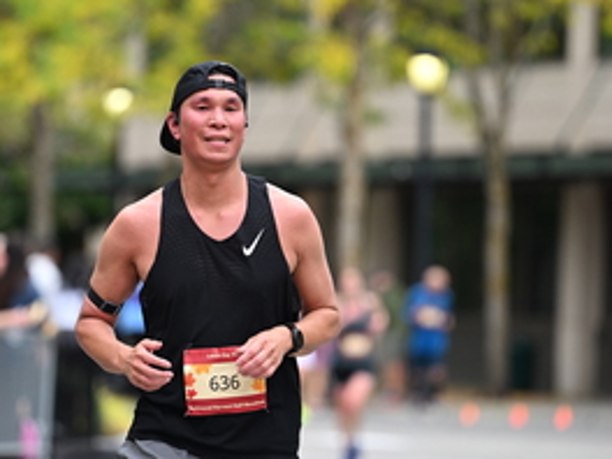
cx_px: 226
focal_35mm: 341
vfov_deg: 4.4
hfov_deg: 5.8
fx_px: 6029
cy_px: 227
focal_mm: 170
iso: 640
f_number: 2.8
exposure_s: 1/2000
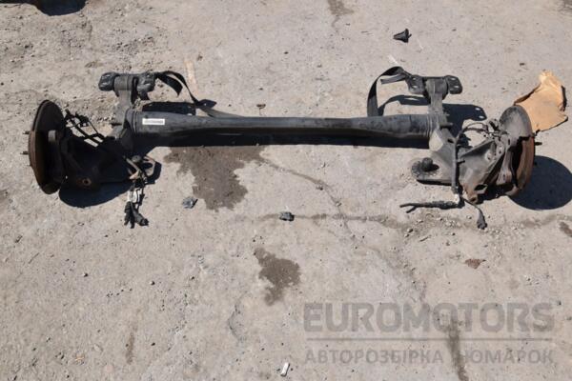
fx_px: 620
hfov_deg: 49.6
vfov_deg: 34.2
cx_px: 286
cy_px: 190
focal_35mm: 39
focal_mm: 26
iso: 800
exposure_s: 1/800
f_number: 14
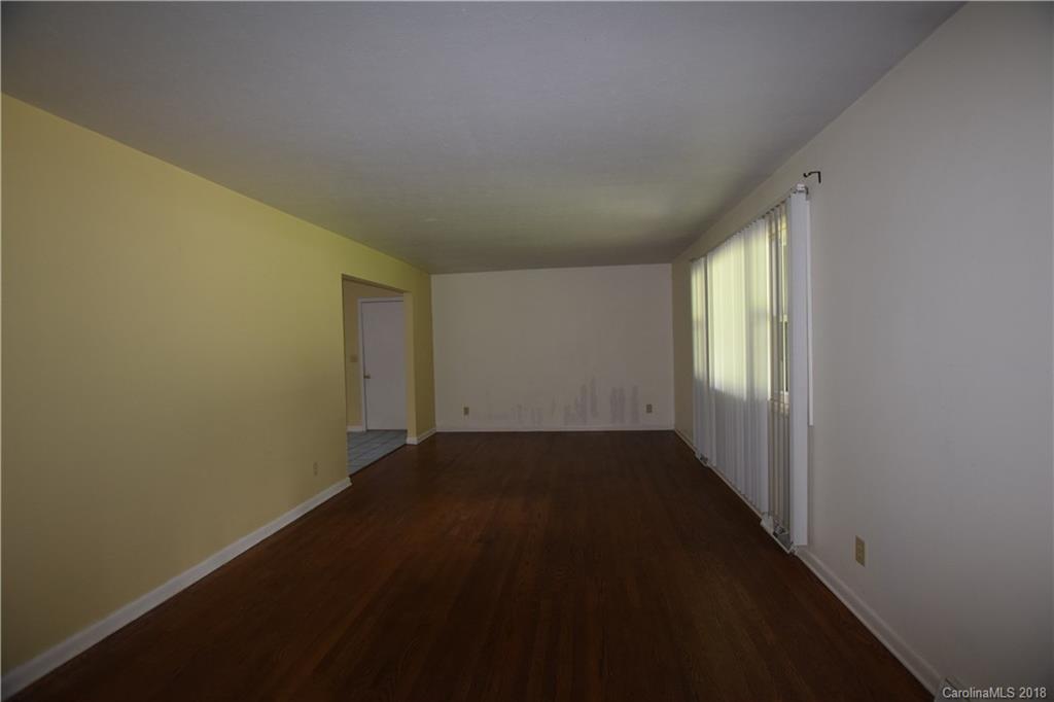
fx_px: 439
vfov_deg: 77.3
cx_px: 527
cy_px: 351
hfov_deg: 100.4
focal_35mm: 15
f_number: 4
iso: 800
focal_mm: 10
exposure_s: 1/60
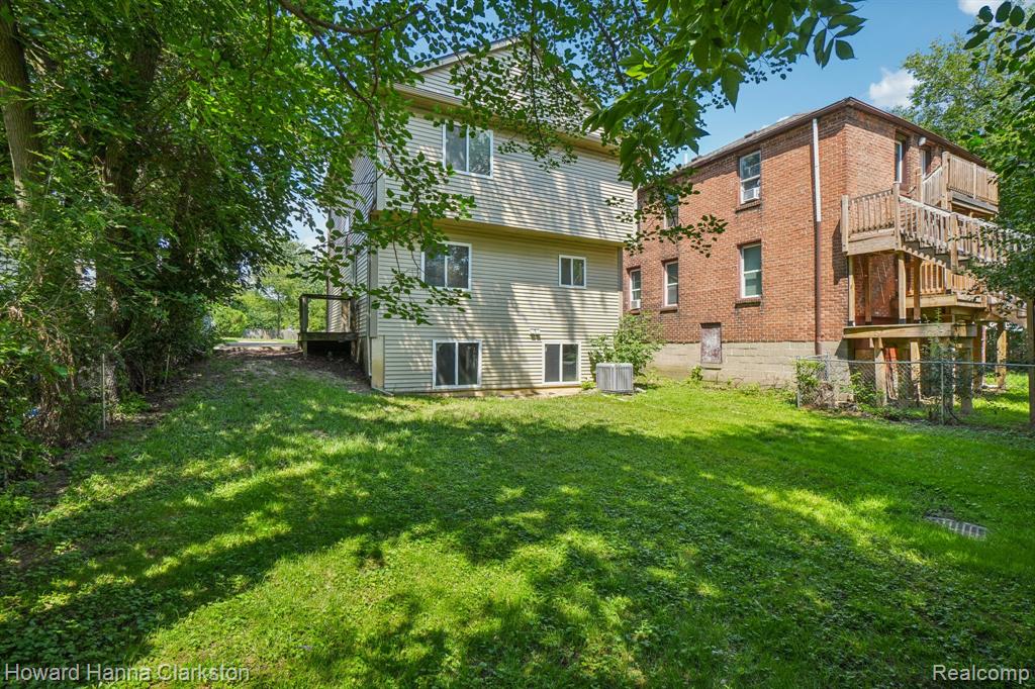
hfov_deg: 95.0
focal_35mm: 16
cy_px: 344
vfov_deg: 72.0
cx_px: 518
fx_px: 474
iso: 100
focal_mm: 11
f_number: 8
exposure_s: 1/60
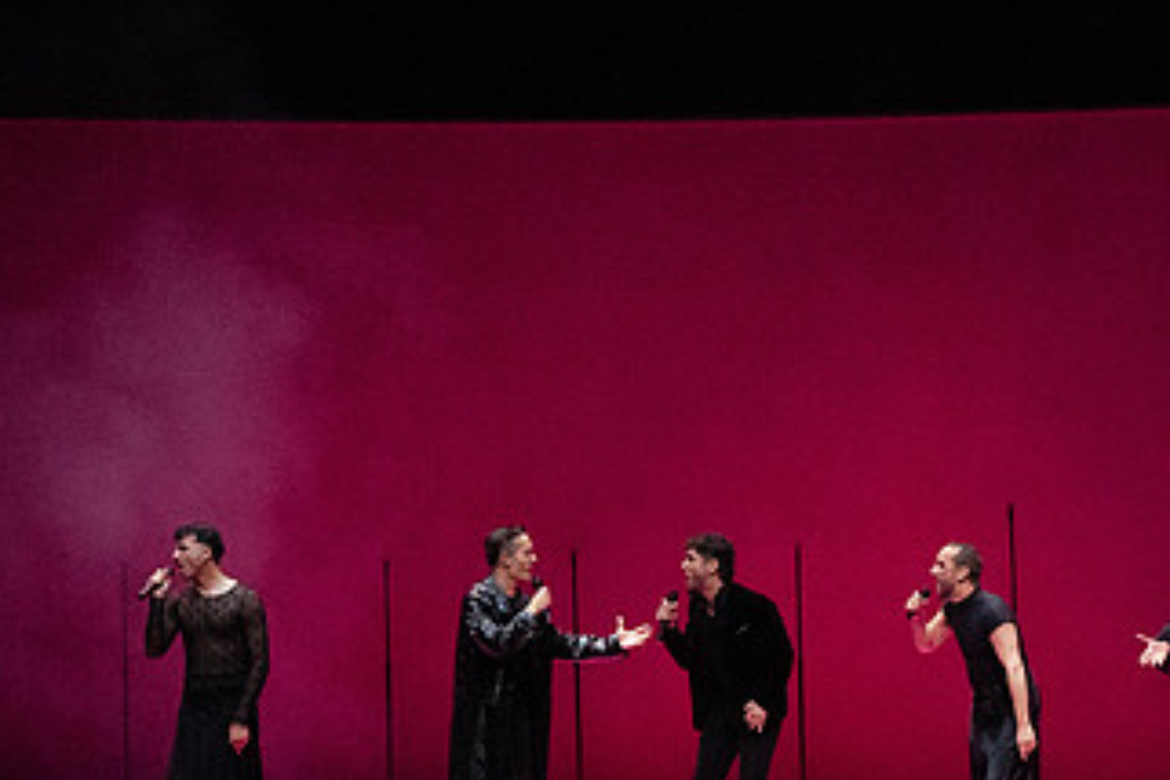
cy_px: 421
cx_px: 627
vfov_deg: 5.8
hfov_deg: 8.8
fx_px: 7637
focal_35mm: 235
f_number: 9
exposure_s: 1/400
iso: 25600
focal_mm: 130
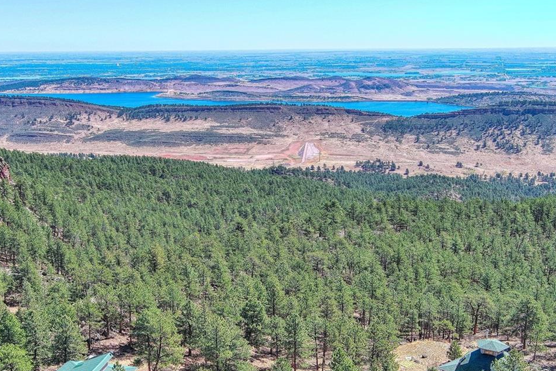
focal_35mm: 49
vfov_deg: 27.4
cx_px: 229
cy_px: 232
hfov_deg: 40.2
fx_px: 757
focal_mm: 10.6
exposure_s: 1/1156
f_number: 2.8
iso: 100
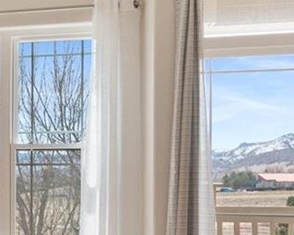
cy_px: 182
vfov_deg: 19.0
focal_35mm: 80
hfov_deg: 19.9
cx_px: -175
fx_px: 696
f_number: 8
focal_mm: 17
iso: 400
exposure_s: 1/40
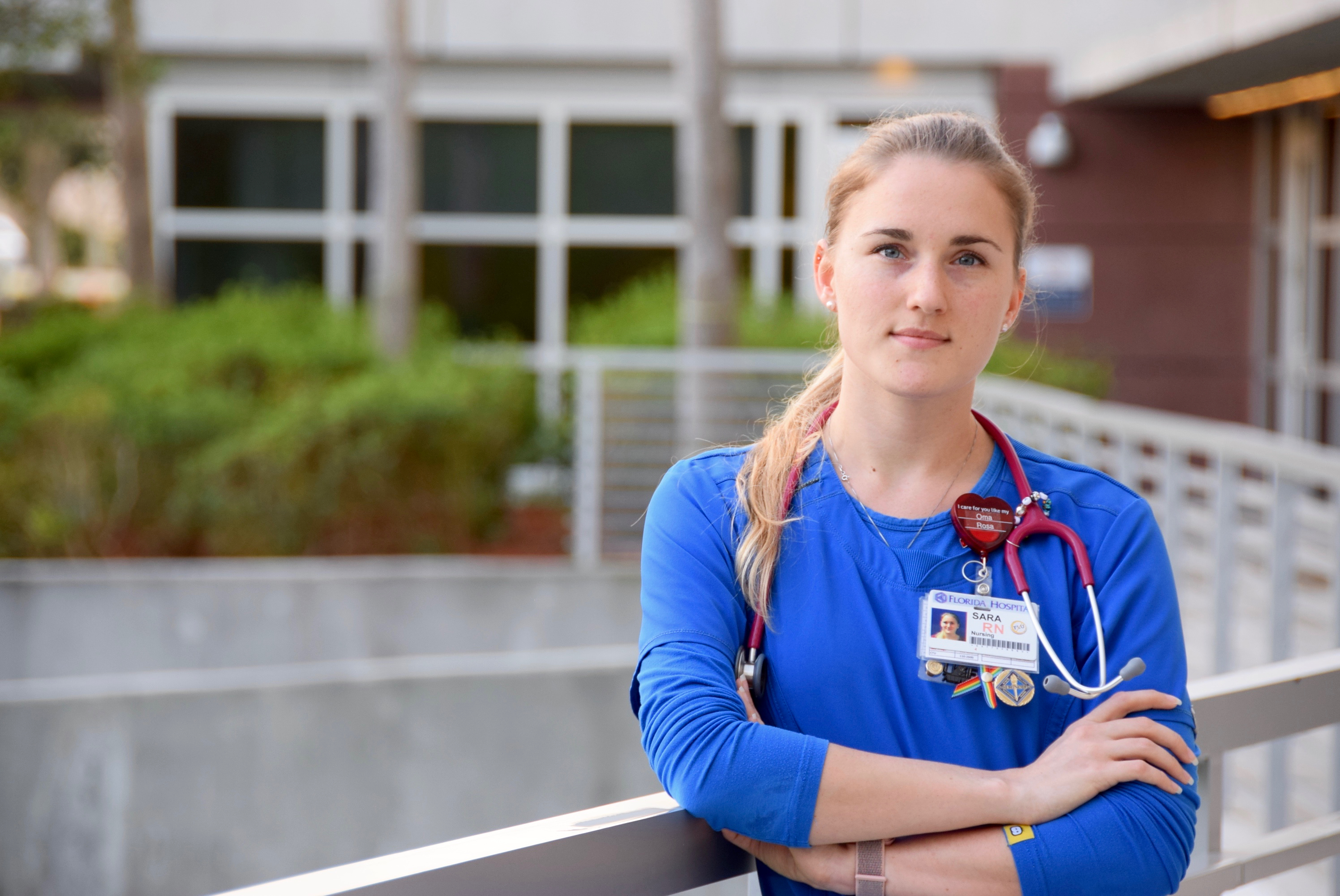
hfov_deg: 10.2
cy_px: 448
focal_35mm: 202
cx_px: 670
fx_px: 7543
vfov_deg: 6.8
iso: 450
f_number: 5.6
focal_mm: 135
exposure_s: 1/125
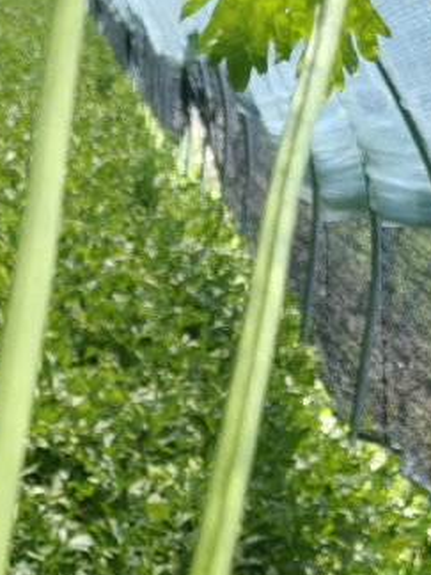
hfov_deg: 15.7
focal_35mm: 89
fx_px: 1478
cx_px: -140
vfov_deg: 20.1
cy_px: 755
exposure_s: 1/995
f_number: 2
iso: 80
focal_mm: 5.72
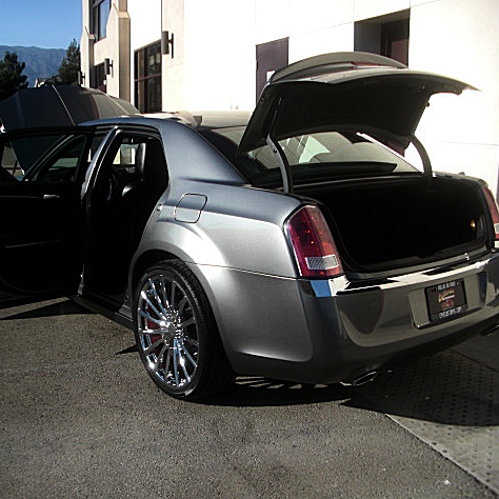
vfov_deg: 39.2
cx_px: 191
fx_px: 701
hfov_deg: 38.9
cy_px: 250
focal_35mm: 43
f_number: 2.8
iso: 50
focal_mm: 6.3
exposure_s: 1/640
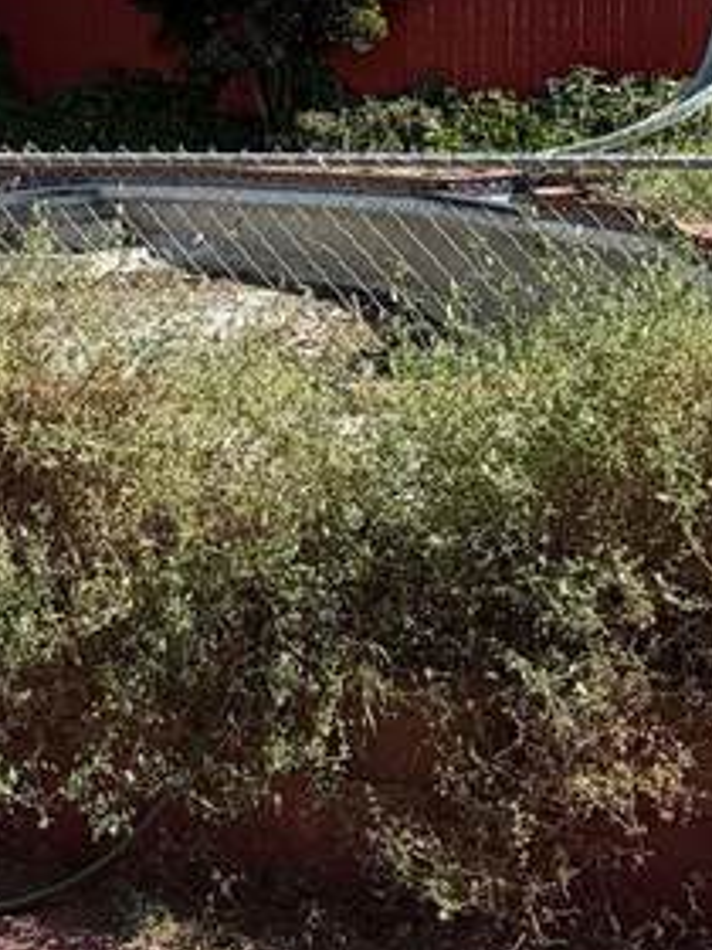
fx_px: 1316
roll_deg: +1.0
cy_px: 176
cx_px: 217
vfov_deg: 38.1
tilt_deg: -5.1
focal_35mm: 48
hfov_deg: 30.0
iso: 32
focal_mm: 2.22
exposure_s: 1/770
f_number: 2.2
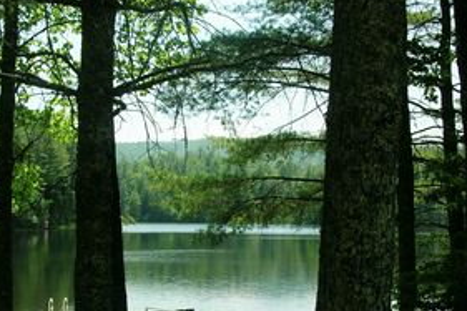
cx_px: 241
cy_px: 221
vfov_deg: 27.2
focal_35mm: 49
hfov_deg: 40.4
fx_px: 635
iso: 50
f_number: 3.7
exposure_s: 1/400
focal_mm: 6
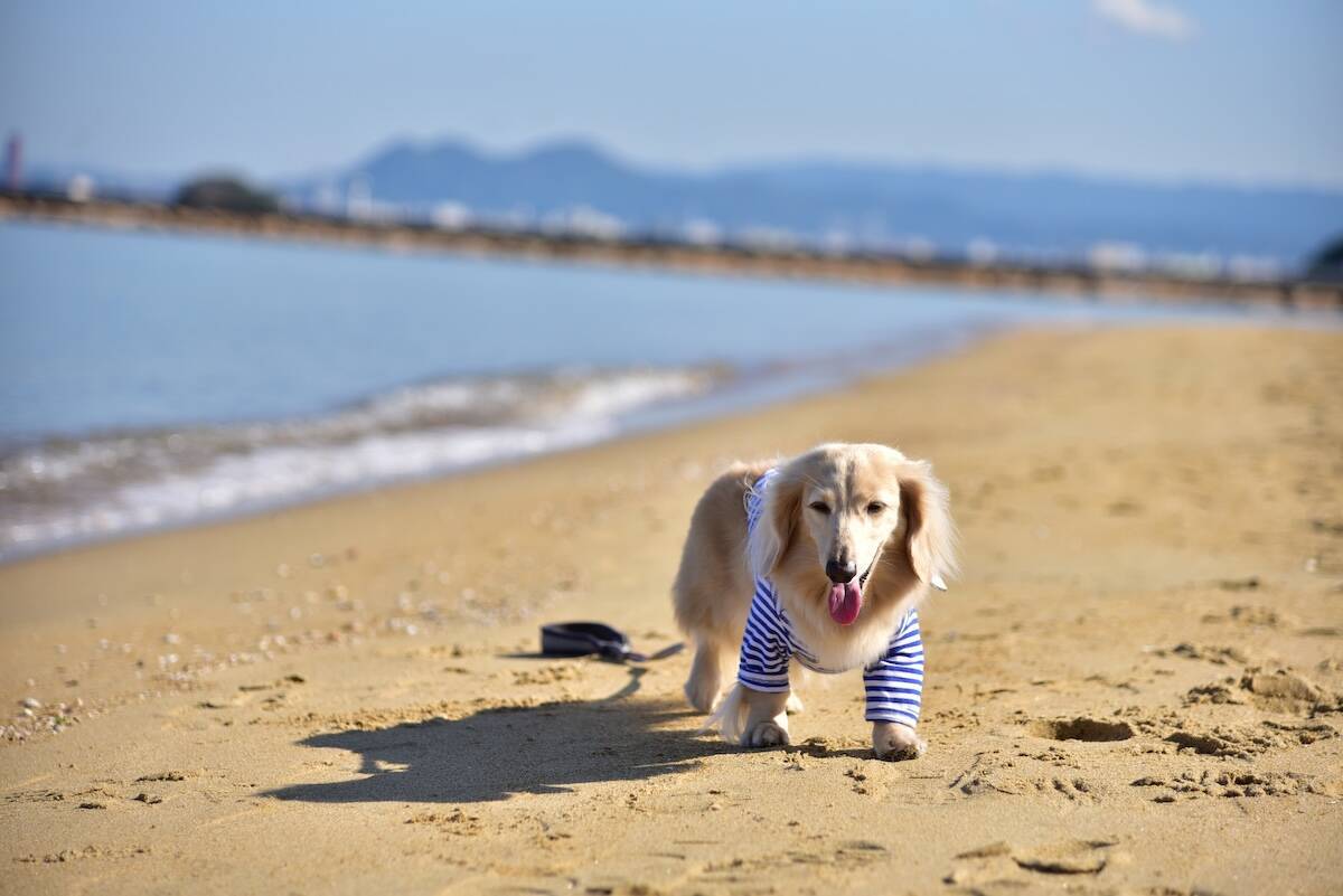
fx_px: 3918
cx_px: 672
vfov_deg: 13.1
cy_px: 448
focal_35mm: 105
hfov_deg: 19.4
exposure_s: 1/4000
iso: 280
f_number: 4
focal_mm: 105
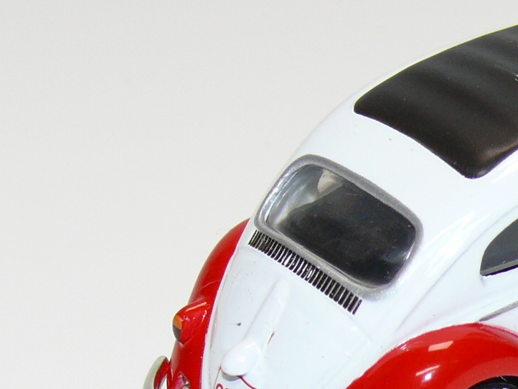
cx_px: 569
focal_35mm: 206
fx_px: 3084
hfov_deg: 9.5
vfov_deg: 7.2
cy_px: 289
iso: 100
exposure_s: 1/30
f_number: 4
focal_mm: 12.8
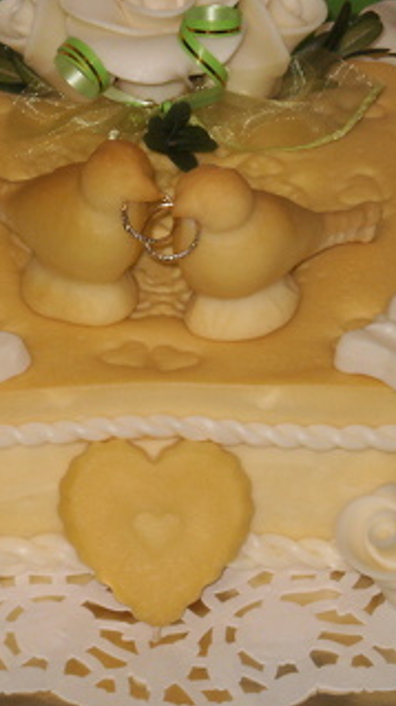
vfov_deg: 11.5
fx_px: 3516
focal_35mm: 188
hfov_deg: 6.4
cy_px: 248
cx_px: 159
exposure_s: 1/50
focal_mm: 14.3
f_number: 5.1
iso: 100
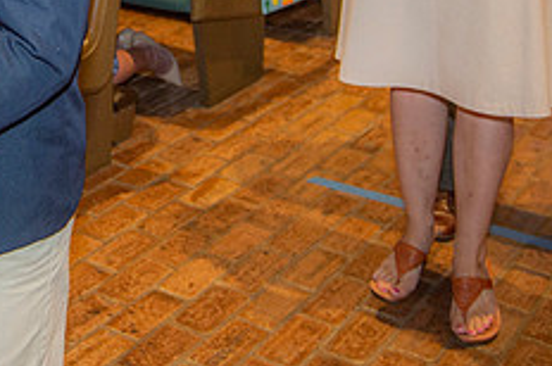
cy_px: -67
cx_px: 26
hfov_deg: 25.9
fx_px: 1148
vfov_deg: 17.3
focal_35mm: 75
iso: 1600
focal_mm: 30
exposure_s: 1/125
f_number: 4.5
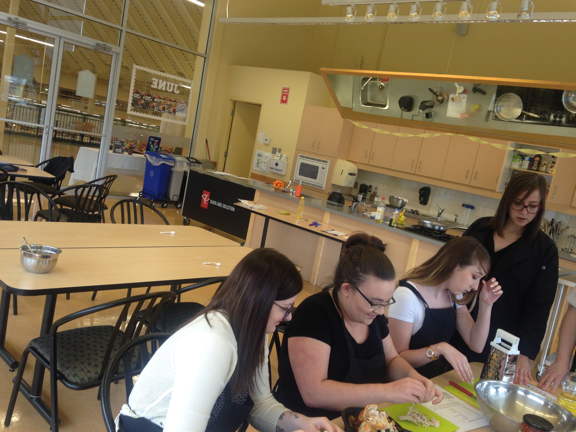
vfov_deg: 42.9
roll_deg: -10.7
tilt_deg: -9.0
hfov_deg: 55.4
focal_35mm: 33
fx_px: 549
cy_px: 216
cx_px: 288
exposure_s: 1/120
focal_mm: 4.12
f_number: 2.4
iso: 80
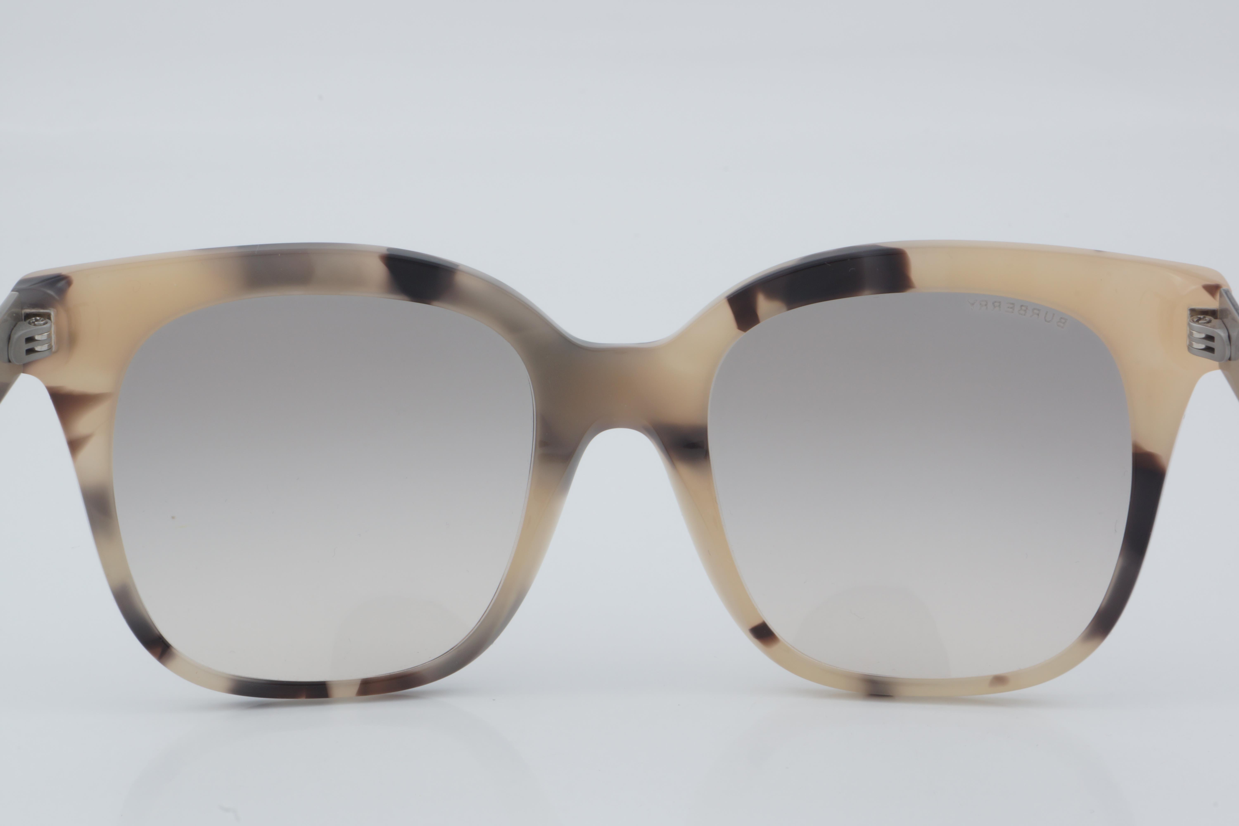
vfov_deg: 16.6
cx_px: 620
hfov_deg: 24.6
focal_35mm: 82
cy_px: 413
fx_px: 2839
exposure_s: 1/4
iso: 100
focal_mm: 55
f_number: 32
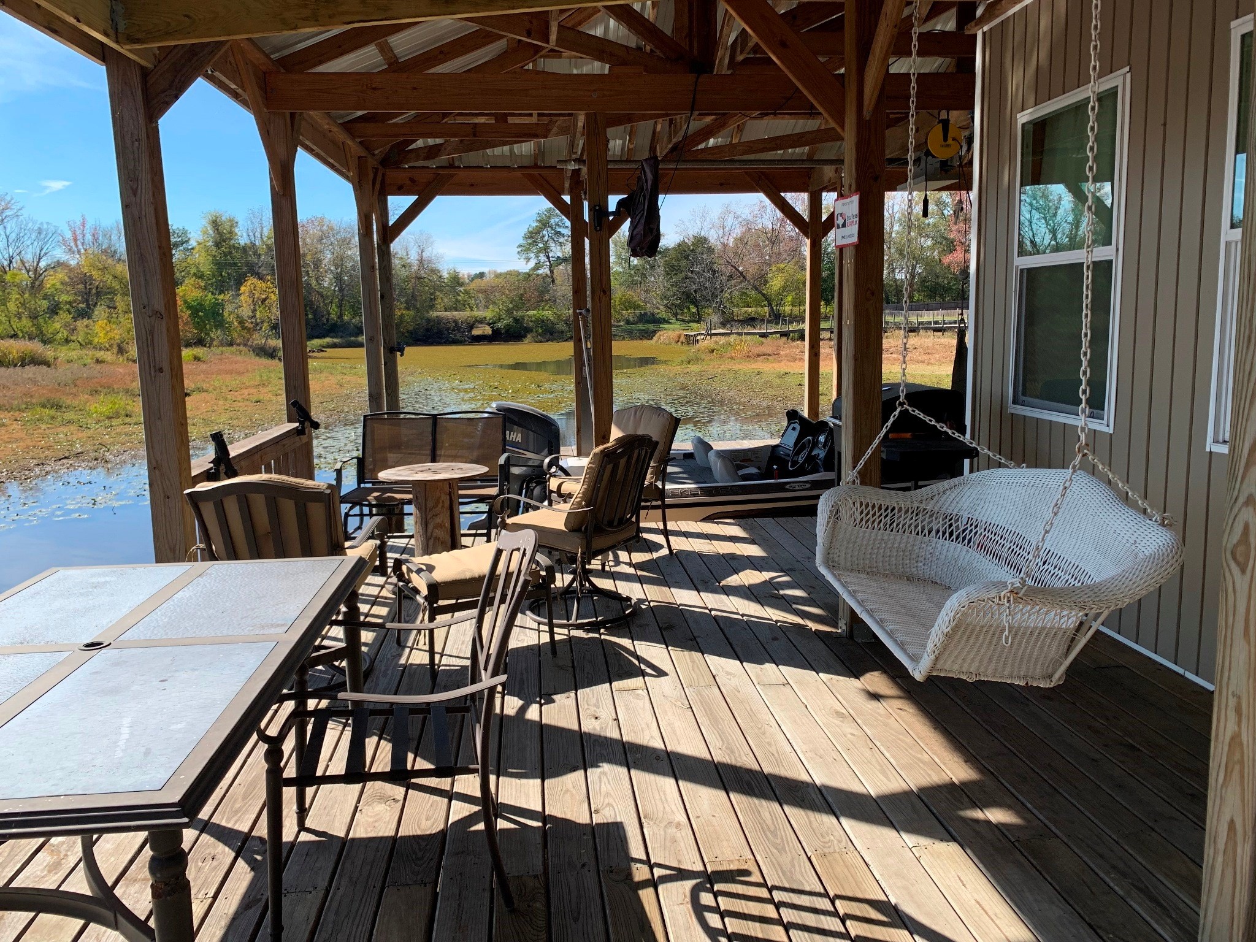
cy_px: 471
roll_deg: +1.5
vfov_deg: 53.1
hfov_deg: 67.3
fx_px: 943
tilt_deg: -8.3
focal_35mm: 26
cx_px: 628
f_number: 1.8
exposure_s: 1/1266
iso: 25
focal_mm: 4.25
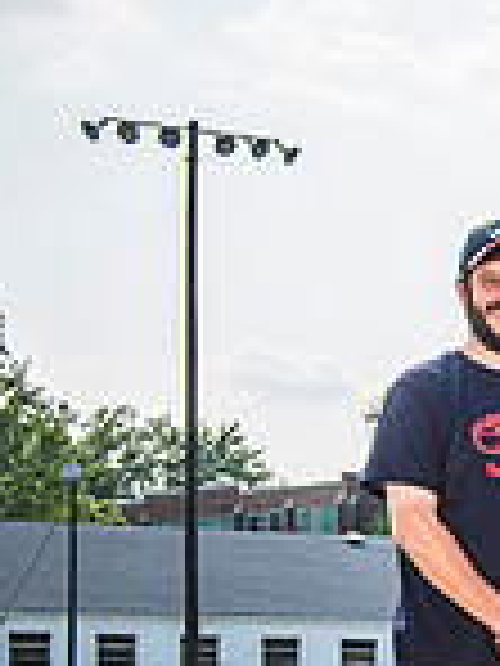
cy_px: 719
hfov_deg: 8.9
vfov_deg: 13.0
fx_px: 2870
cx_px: 1237
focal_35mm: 149
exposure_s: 1/2000
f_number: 5.6
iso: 100
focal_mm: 38
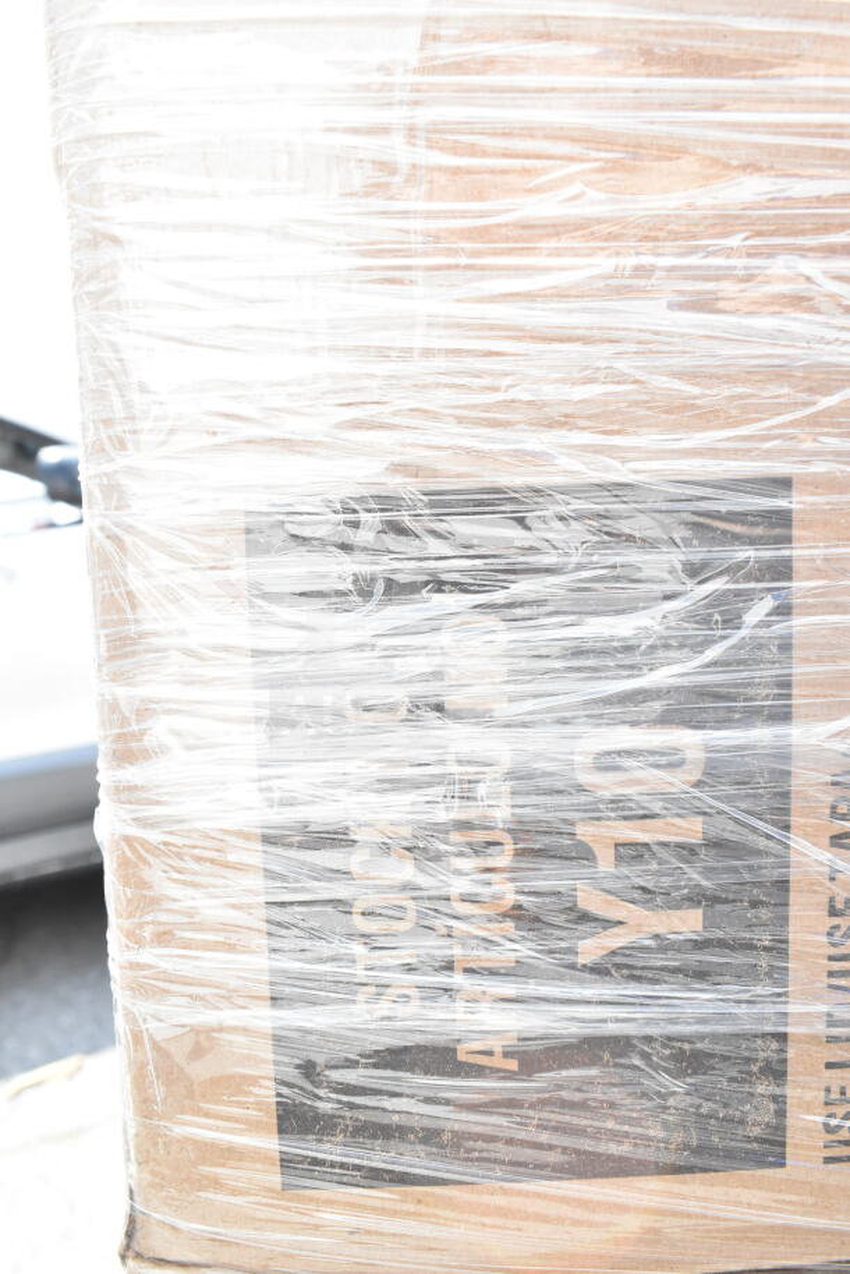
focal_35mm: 32
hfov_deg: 41.7
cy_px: 637
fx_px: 1115
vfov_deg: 59.5
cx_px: 425
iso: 1600
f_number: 10
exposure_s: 1/400
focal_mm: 21
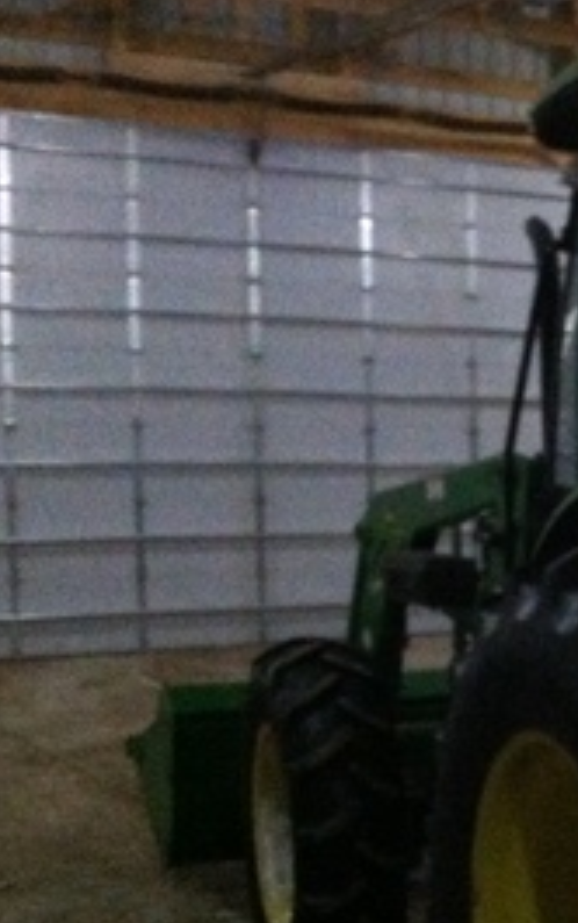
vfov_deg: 26.9
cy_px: 648
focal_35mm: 76
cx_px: 874
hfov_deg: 15.8
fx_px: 1912
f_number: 2.8
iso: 1000
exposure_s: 1/15
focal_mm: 3.85
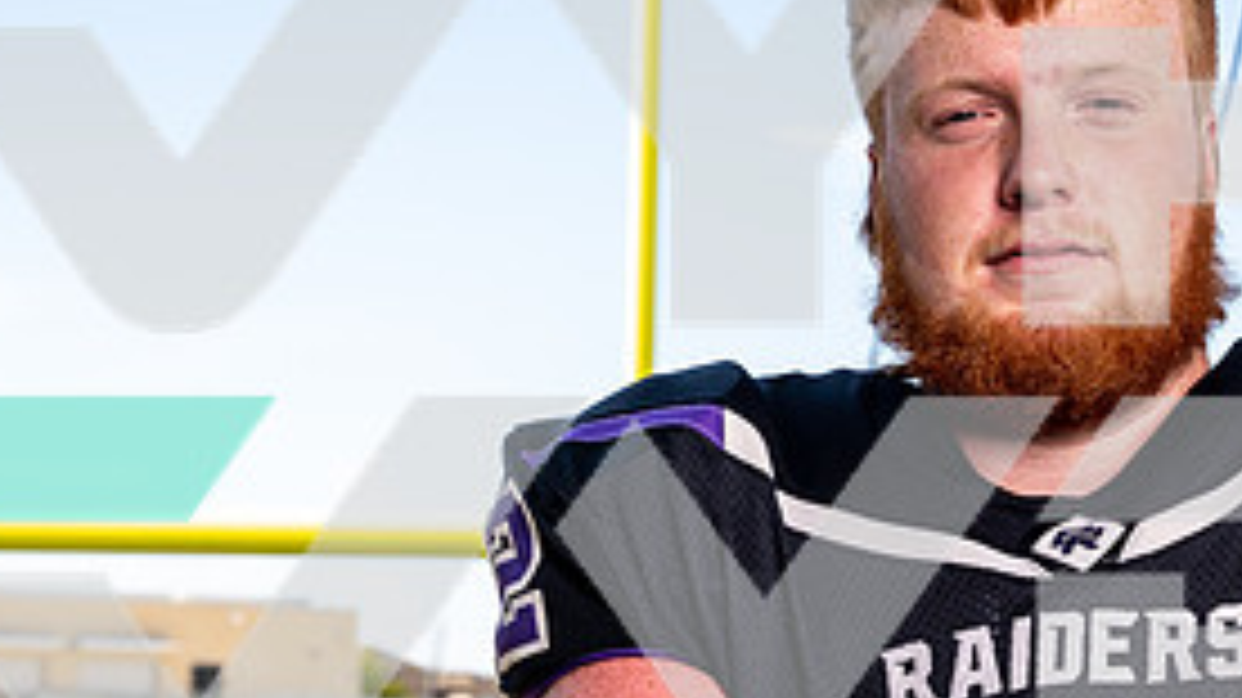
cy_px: 637
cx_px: 950
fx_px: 3621
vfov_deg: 10.9
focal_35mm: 110
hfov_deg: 19.3
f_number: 8
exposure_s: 1/125
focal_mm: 50
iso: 100
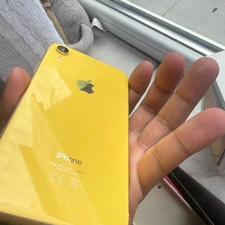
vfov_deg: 52.2
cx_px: 108
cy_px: 133
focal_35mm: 31
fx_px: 228
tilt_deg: -61.1
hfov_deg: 52.5
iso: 40
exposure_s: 1/269
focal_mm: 2.22
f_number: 2.2
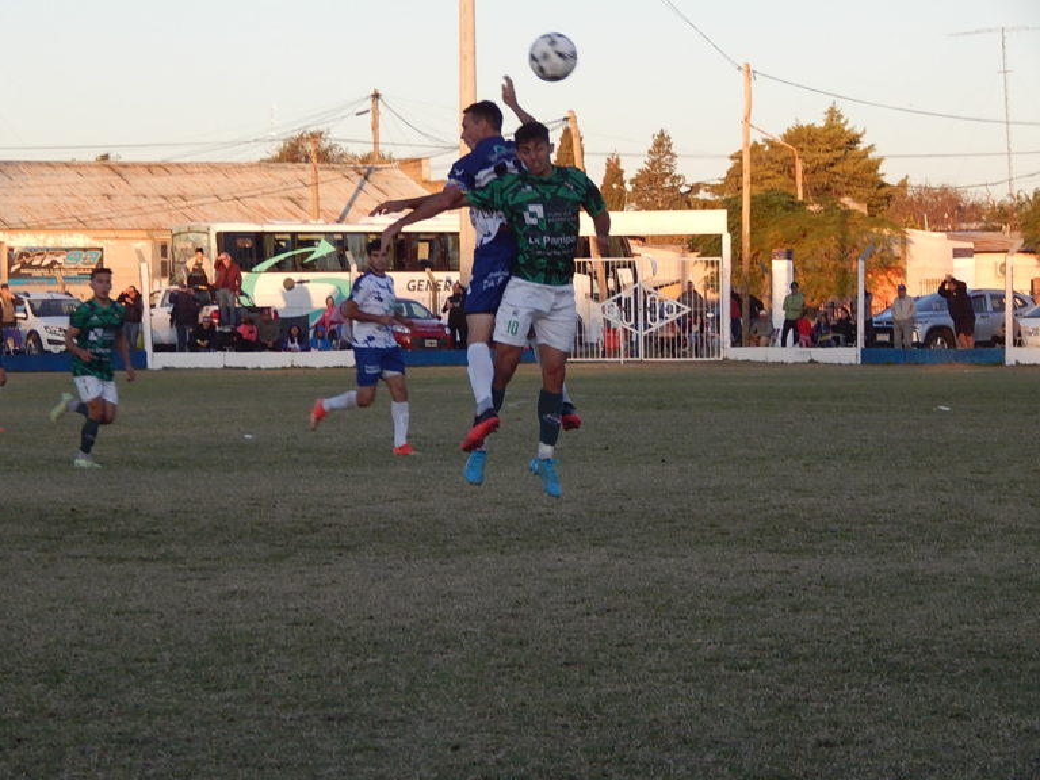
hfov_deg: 14.9
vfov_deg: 11.2
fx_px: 3966
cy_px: 390
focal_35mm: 132
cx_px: 520
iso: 250
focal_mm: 23.4
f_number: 4.8
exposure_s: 1/250
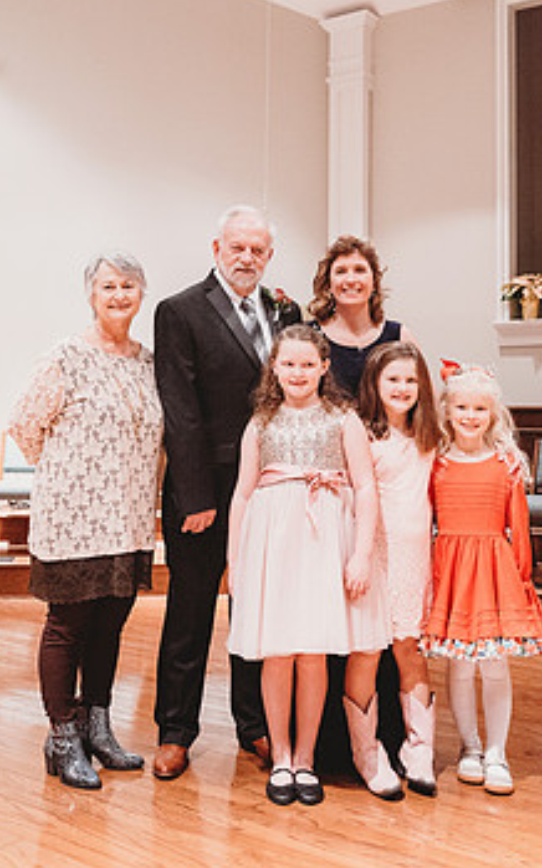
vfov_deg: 46.8
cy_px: 333
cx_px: 281
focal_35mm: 42
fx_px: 993
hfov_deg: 30.5
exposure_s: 1/200
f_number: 4
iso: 6400
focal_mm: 32
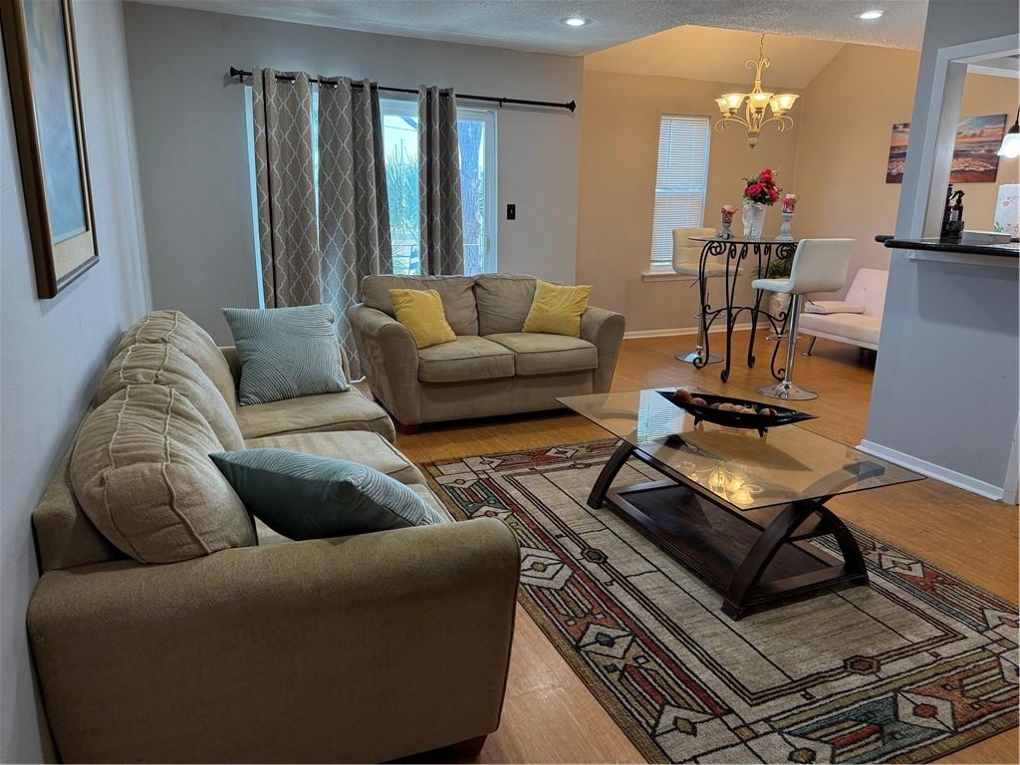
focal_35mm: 24
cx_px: 510
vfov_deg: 56.8
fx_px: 707
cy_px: 382
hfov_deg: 71.6
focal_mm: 6.76
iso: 200
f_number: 1.78
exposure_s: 1/120
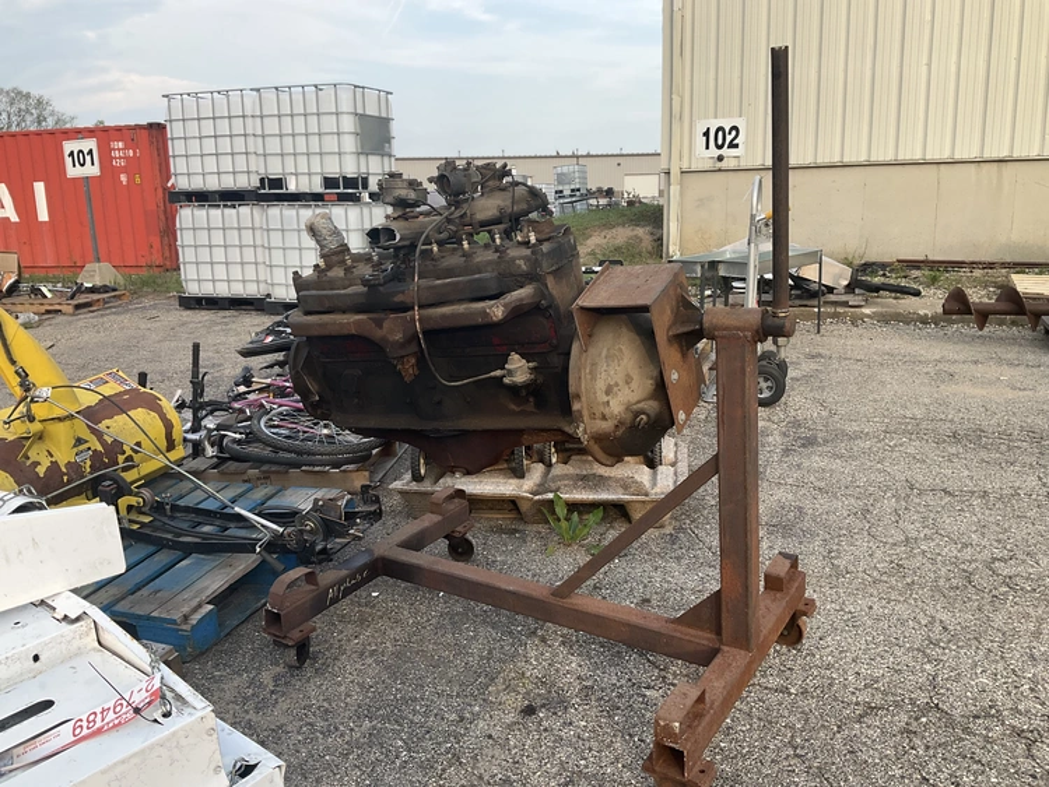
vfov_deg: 48.3
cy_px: 394
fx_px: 879
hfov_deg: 61.6
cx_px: 524
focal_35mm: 29
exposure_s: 1/351
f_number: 1.8
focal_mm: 3
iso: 25
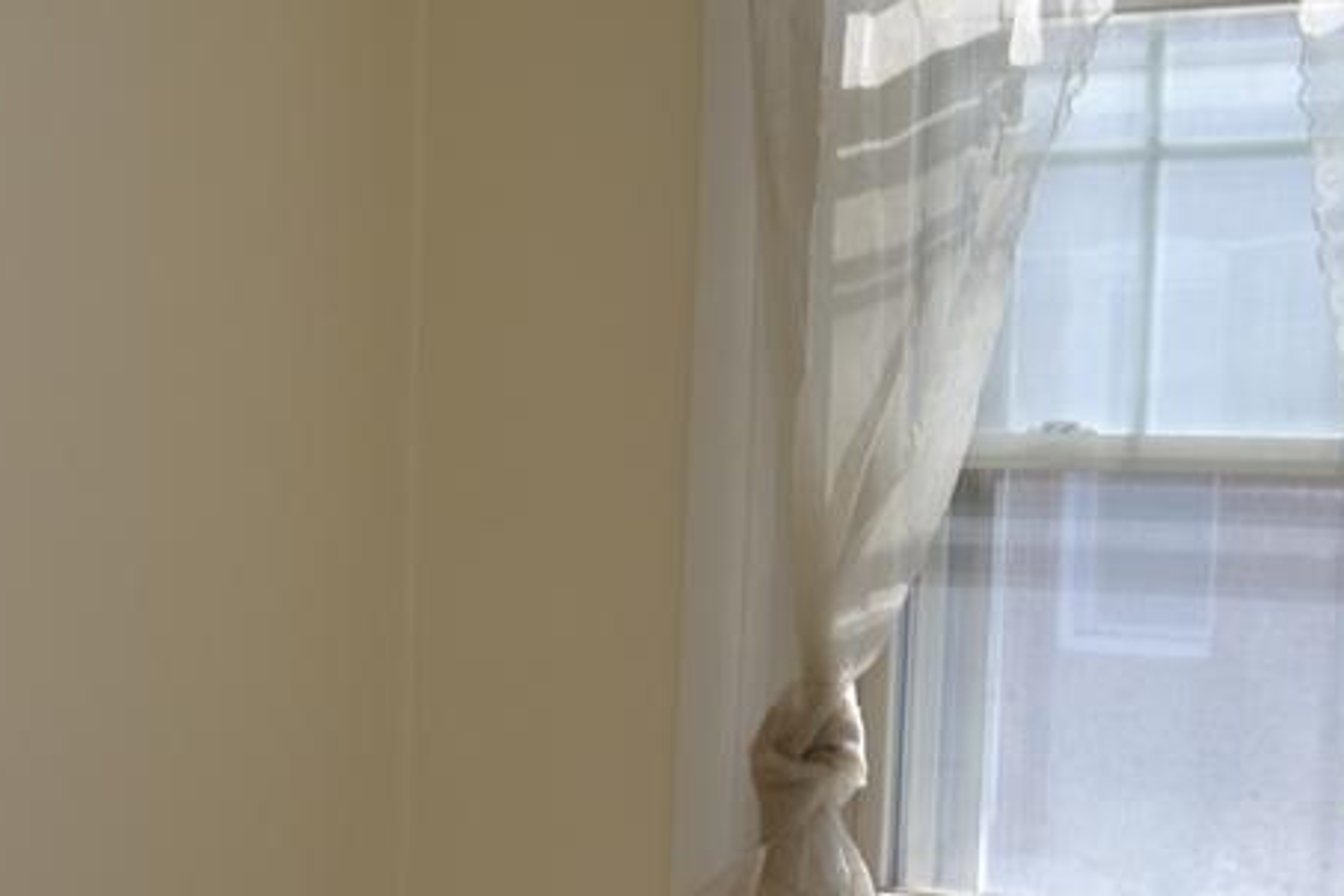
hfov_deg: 15.2
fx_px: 4554
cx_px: -801
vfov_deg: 11.1
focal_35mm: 122
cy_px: 975
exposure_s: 1/125
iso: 100
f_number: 5.6
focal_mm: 18
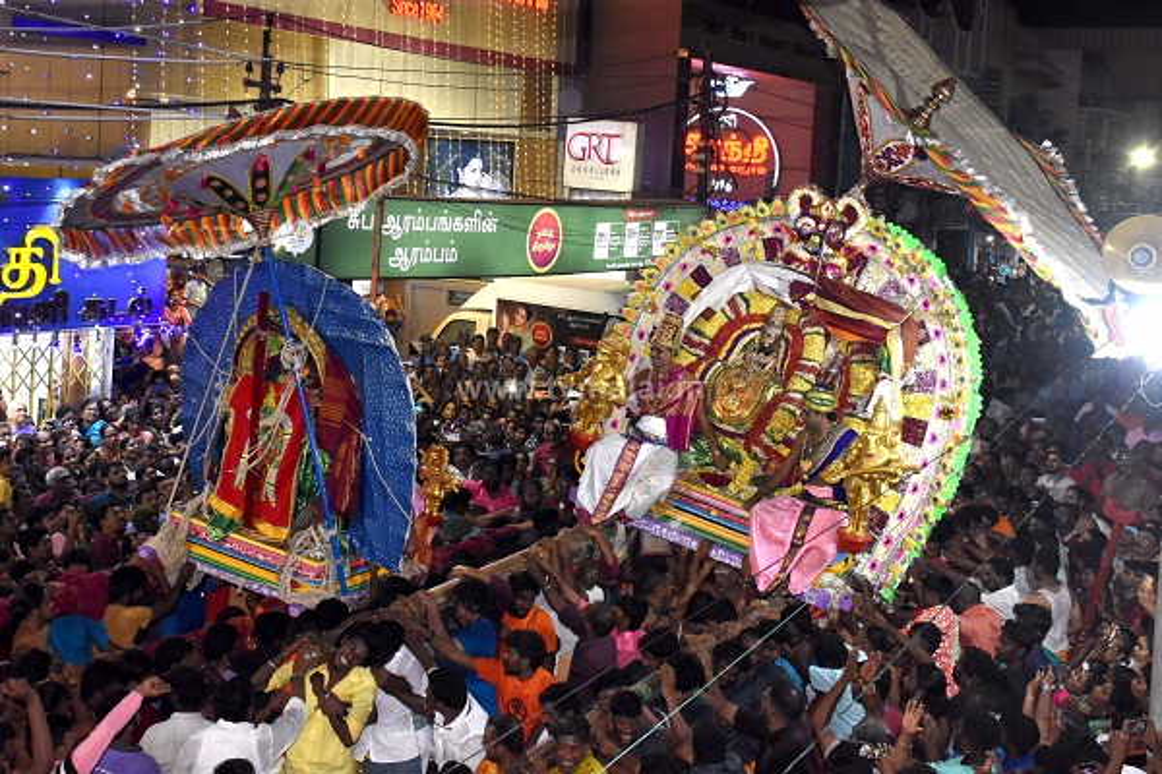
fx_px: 1259
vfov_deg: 34.2
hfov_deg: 49.6
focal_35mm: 39
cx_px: 581
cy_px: 387
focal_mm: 26
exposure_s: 1/125
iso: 2000
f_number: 8
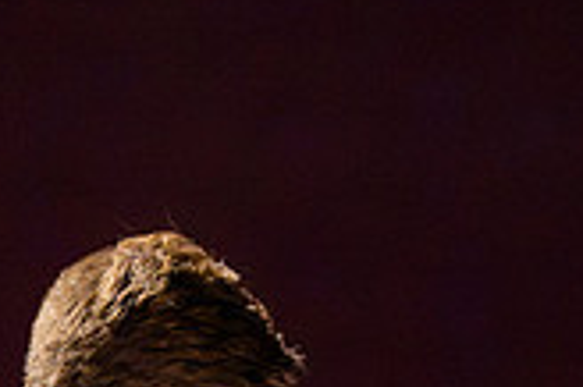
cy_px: 637
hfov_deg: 2.9
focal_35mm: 707
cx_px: 178
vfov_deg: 1.9
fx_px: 11438
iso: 12800
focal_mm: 200
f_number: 2.8
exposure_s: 1/640
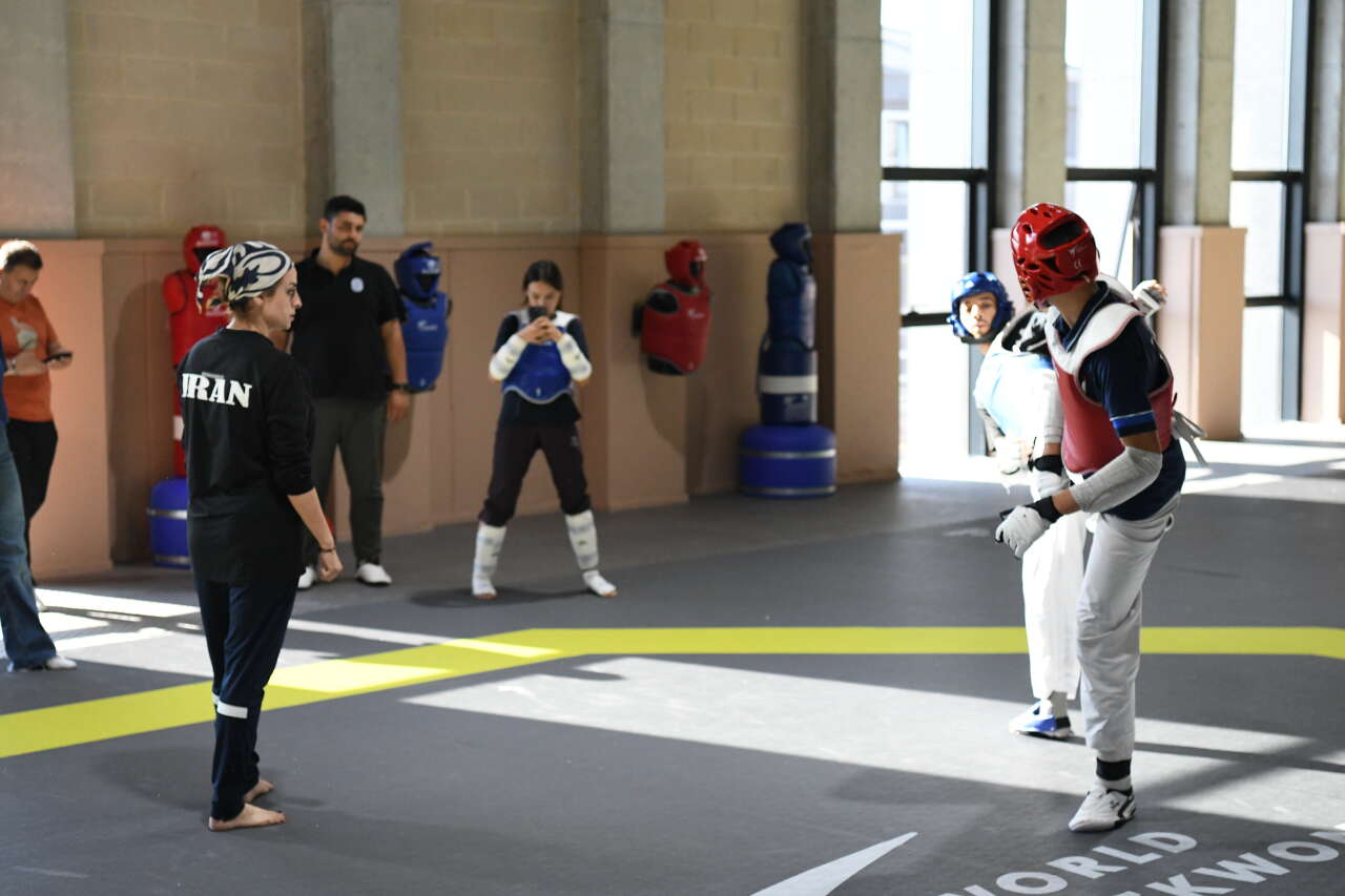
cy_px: 448
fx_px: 2503
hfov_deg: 30.1
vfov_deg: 20.3
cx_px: 672
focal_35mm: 67
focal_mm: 56
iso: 3200
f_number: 3.3
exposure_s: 1/1000
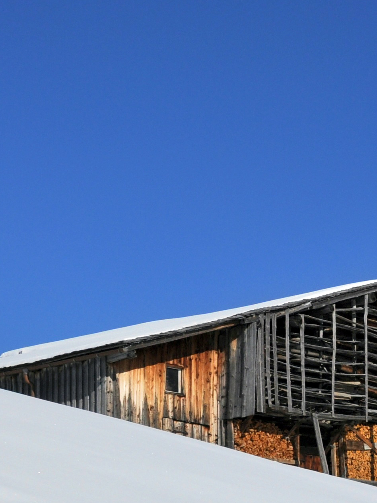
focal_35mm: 127
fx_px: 1845
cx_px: 697
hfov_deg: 10.9
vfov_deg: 15.3
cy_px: 482
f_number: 8
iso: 200
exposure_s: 1/4000
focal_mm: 26
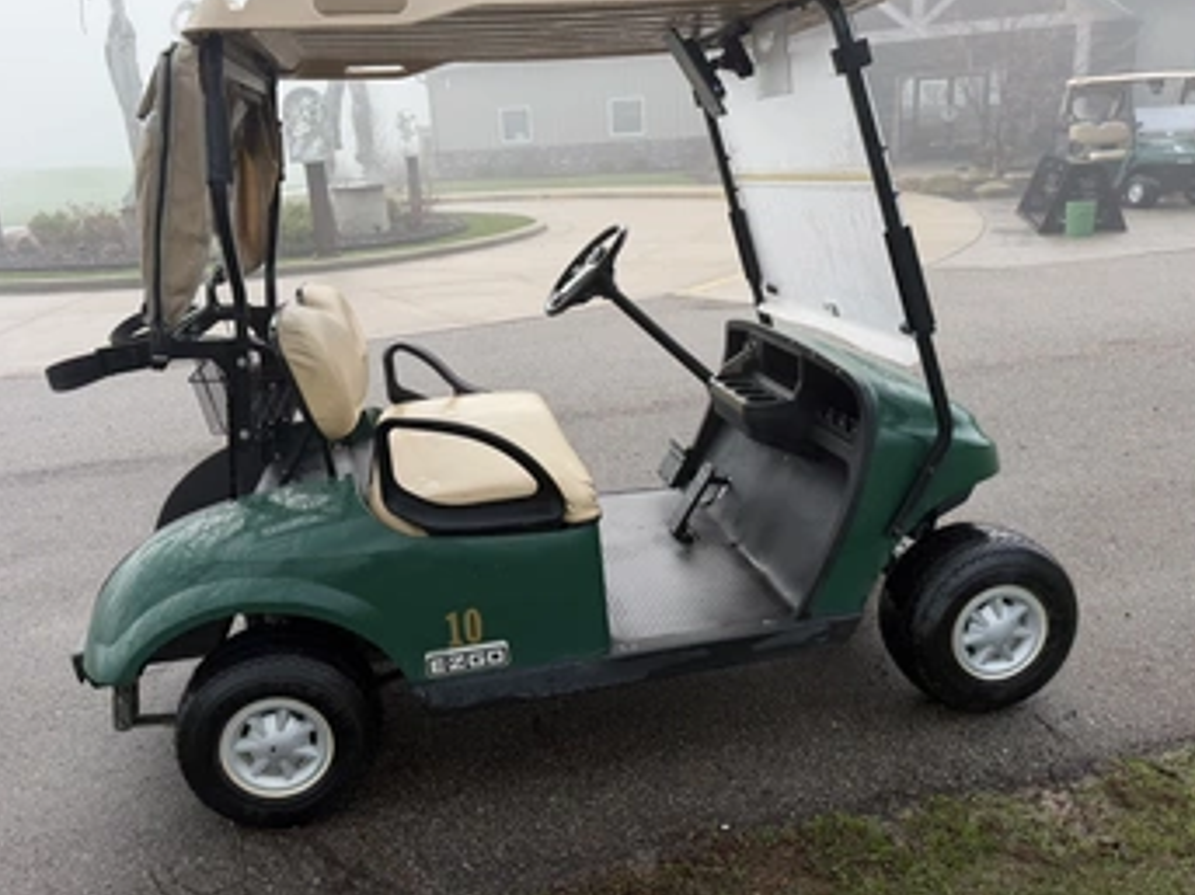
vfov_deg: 49.7
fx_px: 966
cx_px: 550
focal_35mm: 28
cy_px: 418
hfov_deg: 63.4
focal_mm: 6.76
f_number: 1.78
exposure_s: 1/170
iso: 80
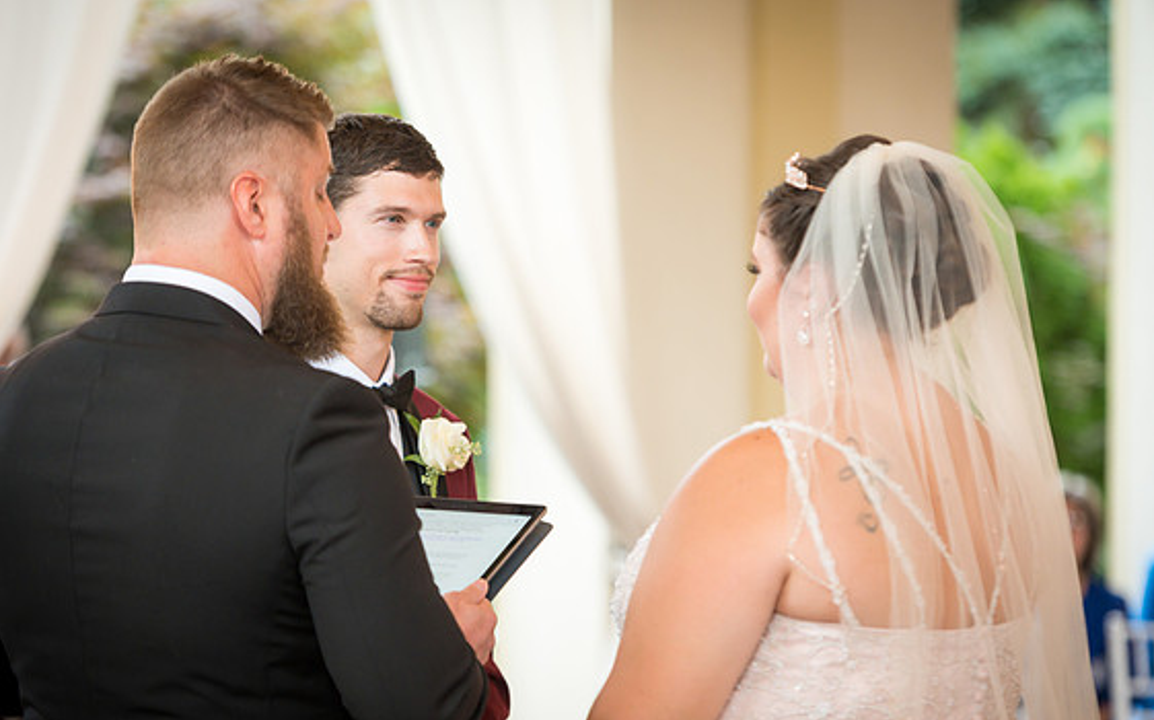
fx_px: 4307
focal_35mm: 137
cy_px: 395
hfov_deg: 15.3
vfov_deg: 9.6
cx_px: 564
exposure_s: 1/90
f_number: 2.8
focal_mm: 130
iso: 1100
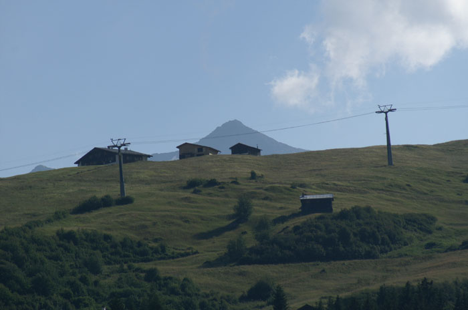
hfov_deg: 6.6
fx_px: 4087
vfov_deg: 4.3
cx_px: 234
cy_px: 155
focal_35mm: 315
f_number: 9
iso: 100
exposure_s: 1/640
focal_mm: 210
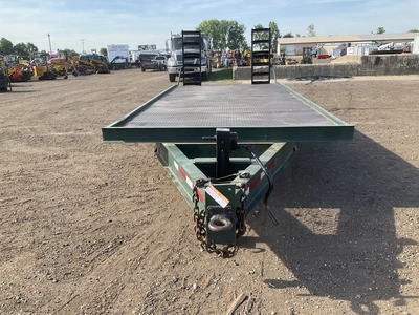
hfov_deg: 61.7
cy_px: 158
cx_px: 210
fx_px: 351
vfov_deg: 48.2
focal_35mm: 29
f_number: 1.8
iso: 25
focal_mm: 3
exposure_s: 1/580
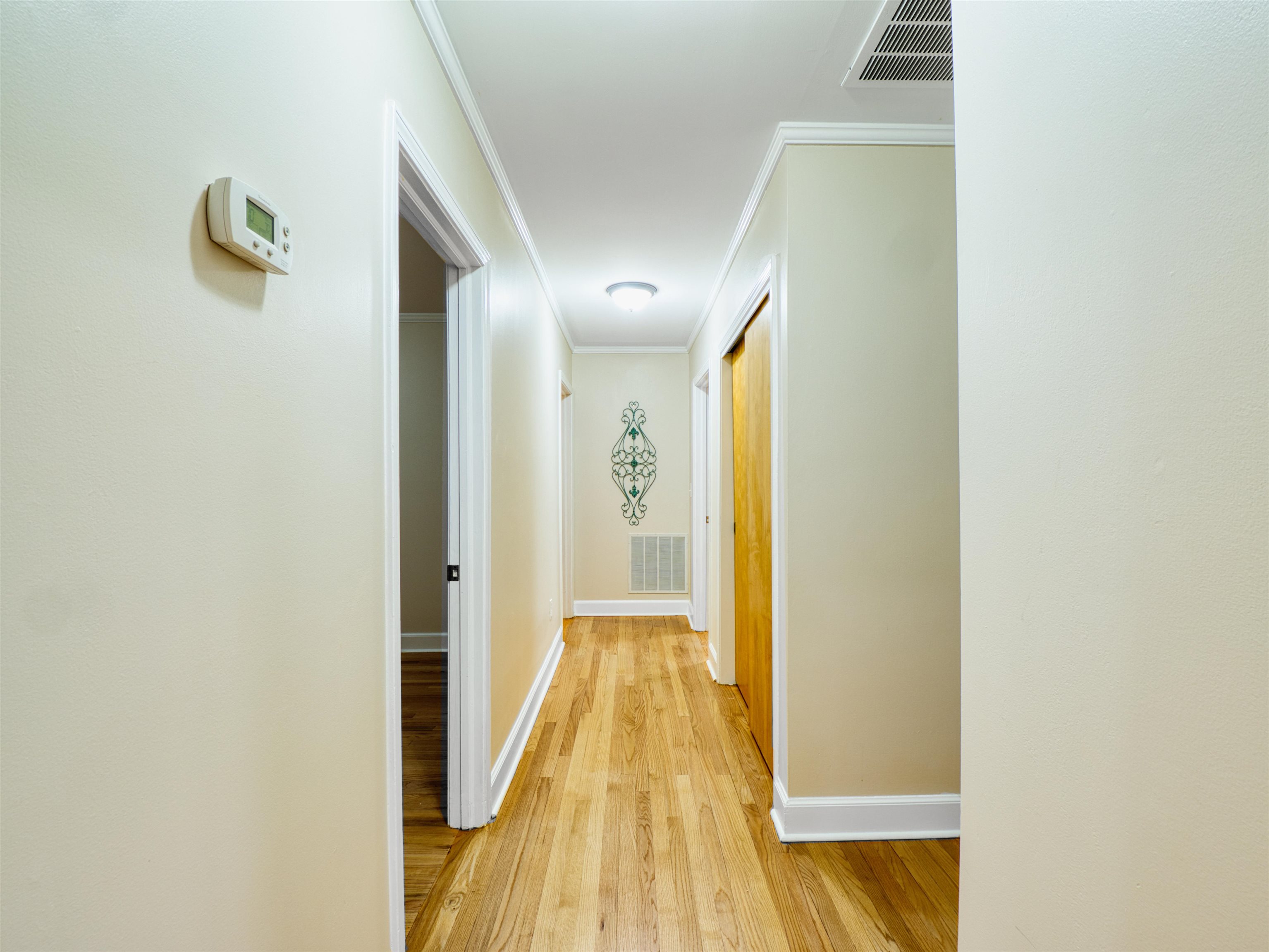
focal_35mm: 16
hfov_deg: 94.5
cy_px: 476
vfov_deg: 78.1
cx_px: 634
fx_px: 587
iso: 200
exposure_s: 1/3.2
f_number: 8
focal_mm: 8
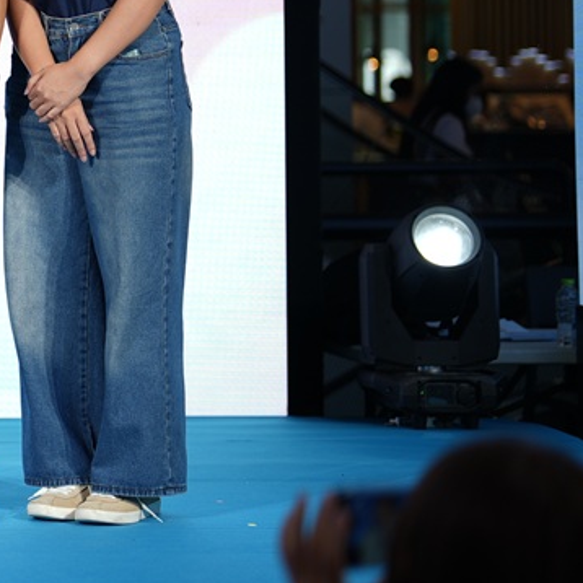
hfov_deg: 9.2
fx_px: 3392
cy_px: 11
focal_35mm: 178
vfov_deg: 9.8
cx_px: -624
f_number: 1.2
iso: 50
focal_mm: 50
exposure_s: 1/160
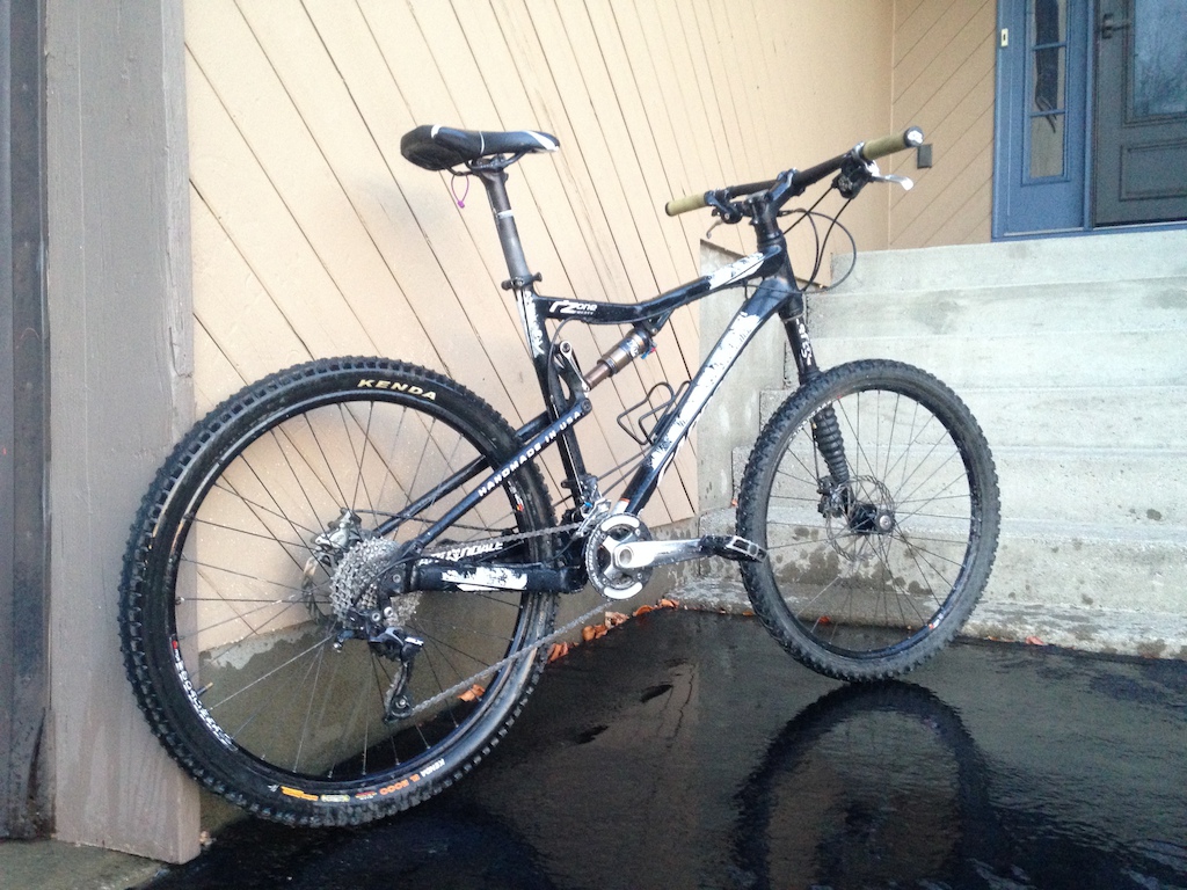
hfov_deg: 55.4
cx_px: 594
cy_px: 445
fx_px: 1132
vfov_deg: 42.9
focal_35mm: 33
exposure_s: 1/20
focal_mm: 4.12
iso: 320
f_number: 2.4
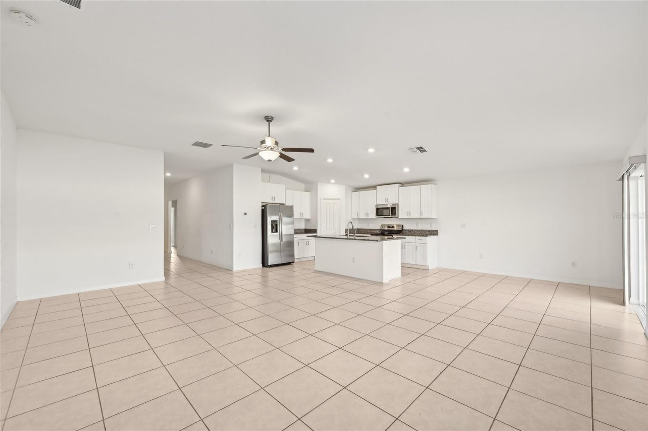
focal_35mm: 14
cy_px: 216
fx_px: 252
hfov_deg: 104.3
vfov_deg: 81.1
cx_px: 324
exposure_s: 1/50
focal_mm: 14
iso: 400
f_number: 8
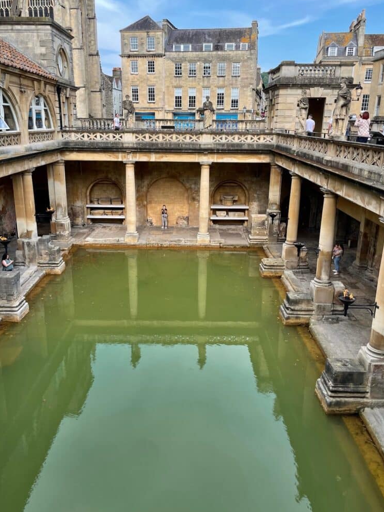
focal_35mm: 27
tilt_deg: -16.1
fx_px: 399
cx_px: 190
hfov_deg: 51.4
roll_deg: +1.4
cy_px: 250
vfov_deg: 65.3
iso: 32
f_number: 1.6
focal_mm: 4.2
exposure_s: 1/759
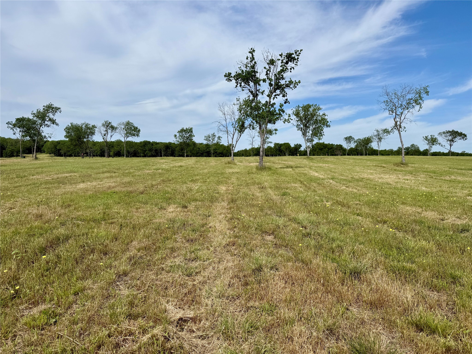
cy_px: 177
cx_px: 236
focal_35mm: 24
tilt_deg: -2.0
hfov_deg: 71.6
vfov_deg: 56.8
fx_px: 327
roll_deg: -0.4
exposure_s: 1/8130
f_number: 1.78
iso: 80
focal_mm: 6.76
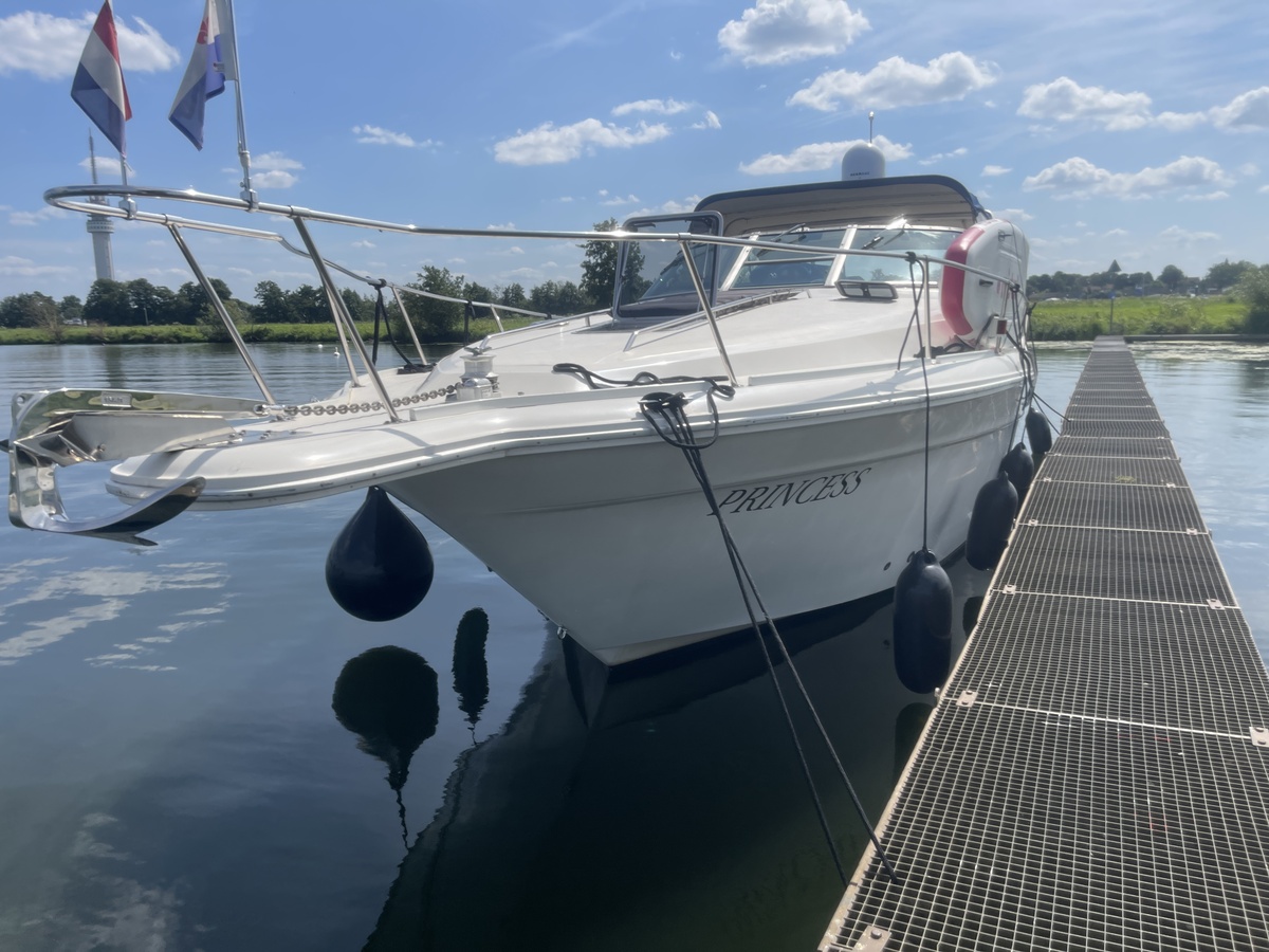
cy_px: 476
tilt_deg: -9.6
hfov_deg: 69.4
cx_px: 634
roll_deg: +1.2
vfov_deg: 54.9
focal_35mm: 25
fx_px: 916
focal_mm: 5.1
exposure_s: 1/5917
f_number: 1.6
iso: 32
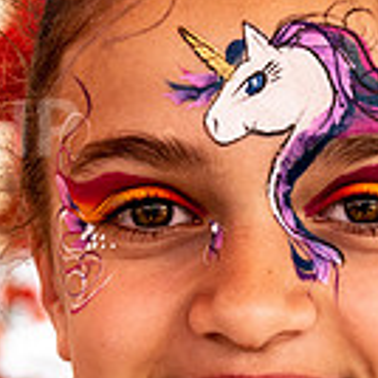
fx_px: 2137
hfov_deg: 10.1
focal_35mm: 173
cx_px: 227
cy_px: 318
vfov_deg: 10.1
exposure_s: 1/250
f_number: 5
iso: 160
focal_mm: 40
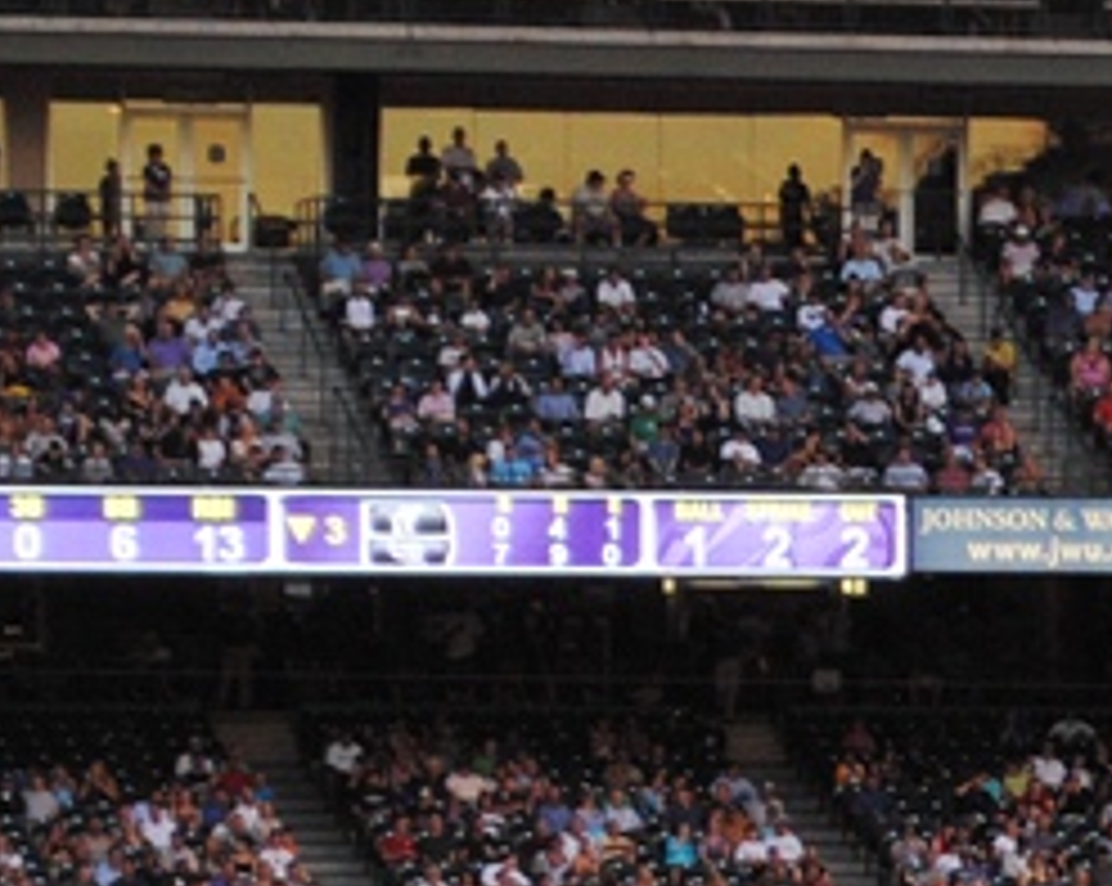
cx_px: 2274
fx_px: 12005
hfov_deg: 5.2
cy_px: 1282
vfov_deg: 4.2
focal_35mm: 365
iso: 400
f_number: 7.1
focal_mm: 55
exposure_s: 1/100
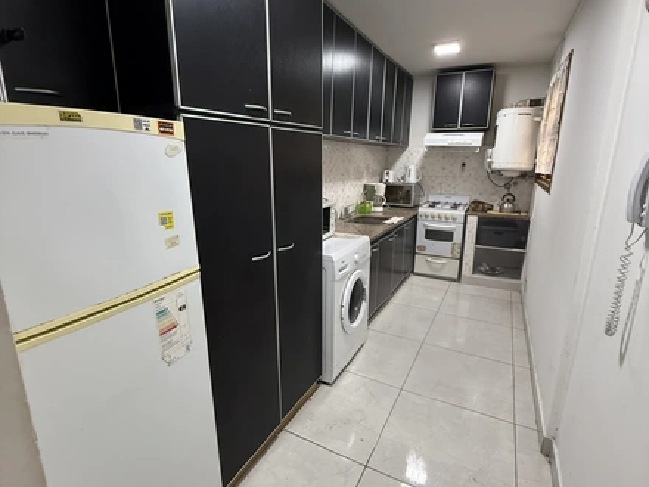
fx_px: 262
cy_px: 244
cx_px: 324
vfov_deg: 85.7
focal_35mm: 14
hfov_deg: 102.1
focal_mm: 2.22
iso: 320
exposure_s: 1/50
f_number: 2.2
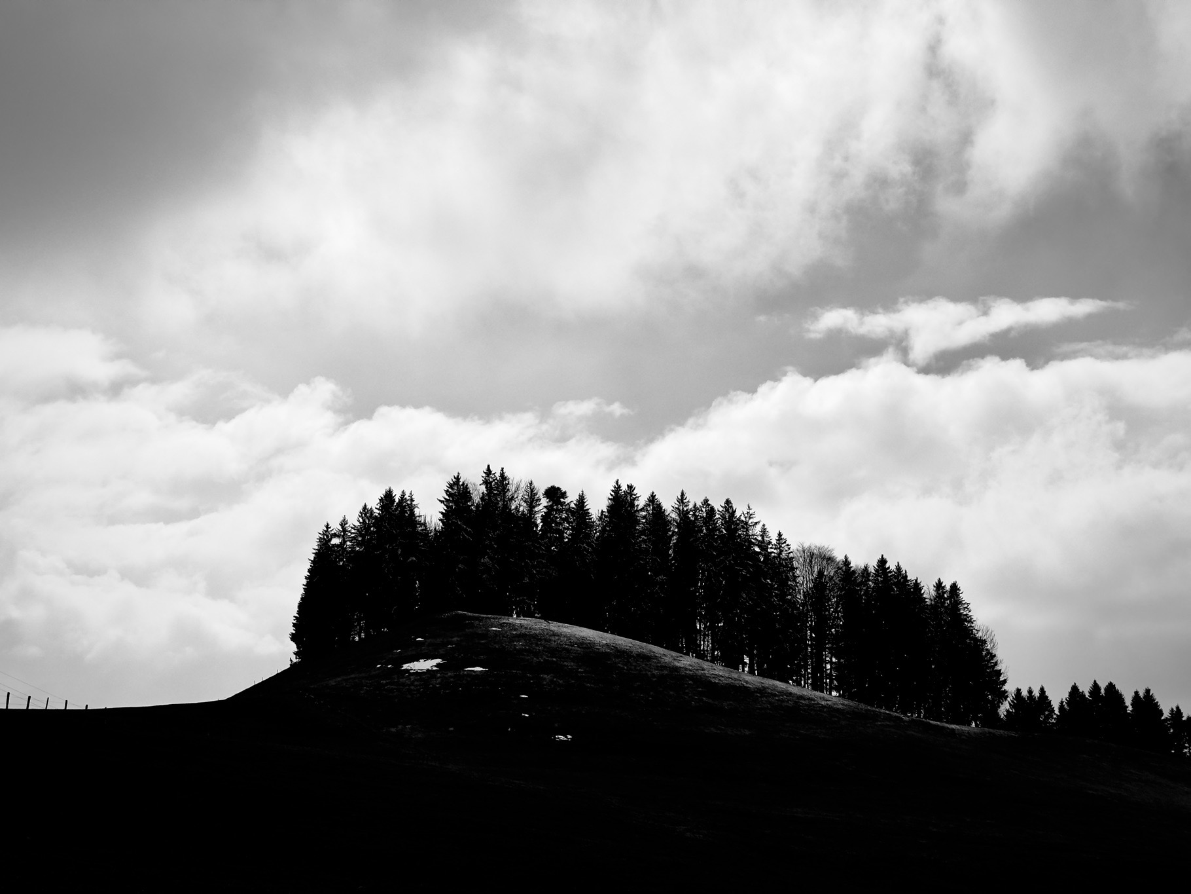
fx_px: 1651
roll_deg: -0.2
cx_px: 596
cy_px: 447
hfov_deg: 39.7
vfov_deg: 30.3
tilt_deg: +9.7
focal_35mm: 48
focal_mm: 6.76
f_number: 1.78
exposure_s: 1/20408
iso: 50
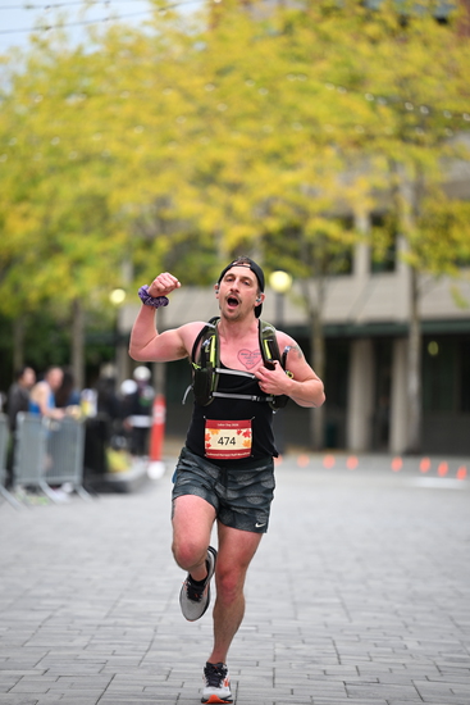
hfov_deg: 8.6
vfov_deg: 12.8
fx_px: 3131
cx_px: 235
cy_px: 352
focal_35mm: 160
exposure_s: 1/2000
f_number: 2.8
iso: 640
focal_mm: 160
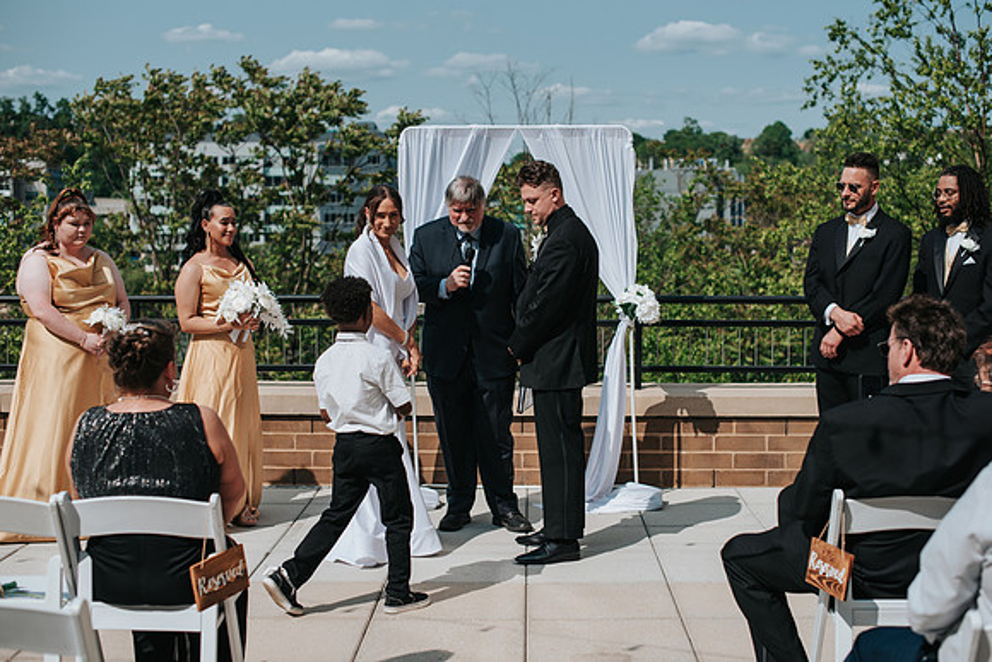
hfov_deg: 38.5
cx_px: 510
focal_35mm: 52
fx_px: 1421
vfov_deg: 26.2
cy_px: 331
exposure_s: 1/2000
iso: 100
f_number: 3.2
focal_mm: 50
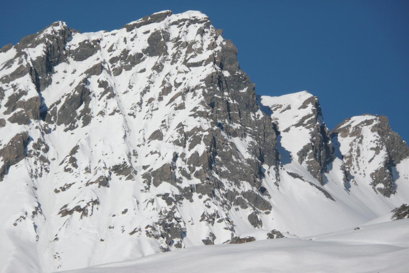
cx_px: 204
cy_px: 136
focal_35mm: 280
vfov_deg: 4.9
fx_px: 3181
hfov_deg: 7.4
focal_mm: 46
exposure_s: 1/400
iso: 100
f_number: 11
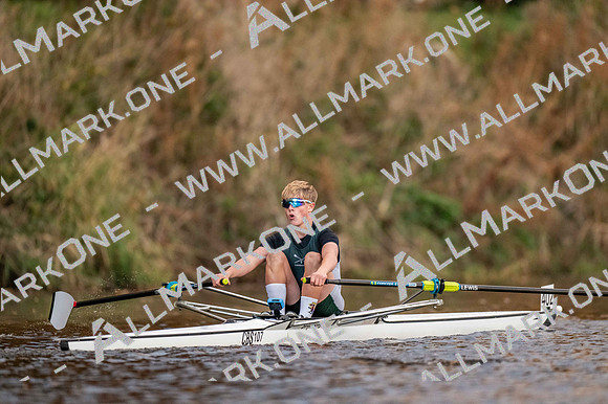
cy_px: 202
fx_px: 10129
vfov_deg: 2.3
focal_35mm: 600
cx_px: 304
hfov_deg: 3.4
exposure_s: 1/2000
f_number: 4
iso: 5600
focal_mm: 600
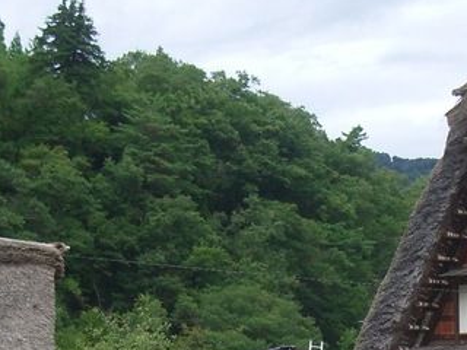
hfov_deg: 12.5
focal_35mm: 158
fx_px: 2132
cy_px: 297
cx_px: 279
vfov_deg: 9.4
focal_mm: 10.2
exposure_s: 1/160
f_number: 3.5
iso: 80
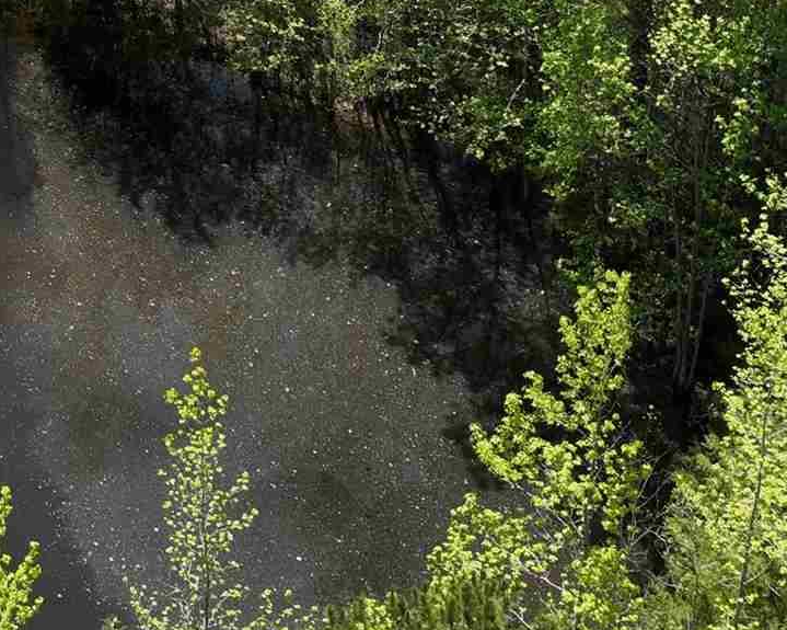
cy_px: -361
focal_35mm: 100
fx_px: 2329
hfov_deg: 18.2
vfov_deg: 14.2
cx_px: -159
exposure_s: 1/240
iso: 140
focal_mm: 12.29
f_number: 2.8
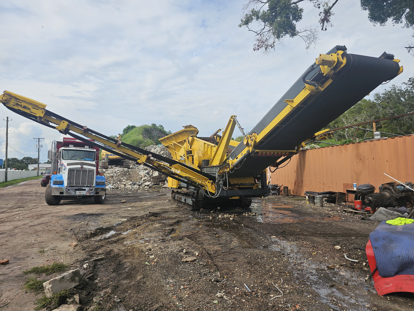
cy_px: 156
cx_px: 207
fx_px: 275
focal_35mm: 23
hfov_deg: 73.9
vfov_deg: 58.9
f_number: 1.7
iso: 10
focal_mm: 6.3
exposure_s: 1/713
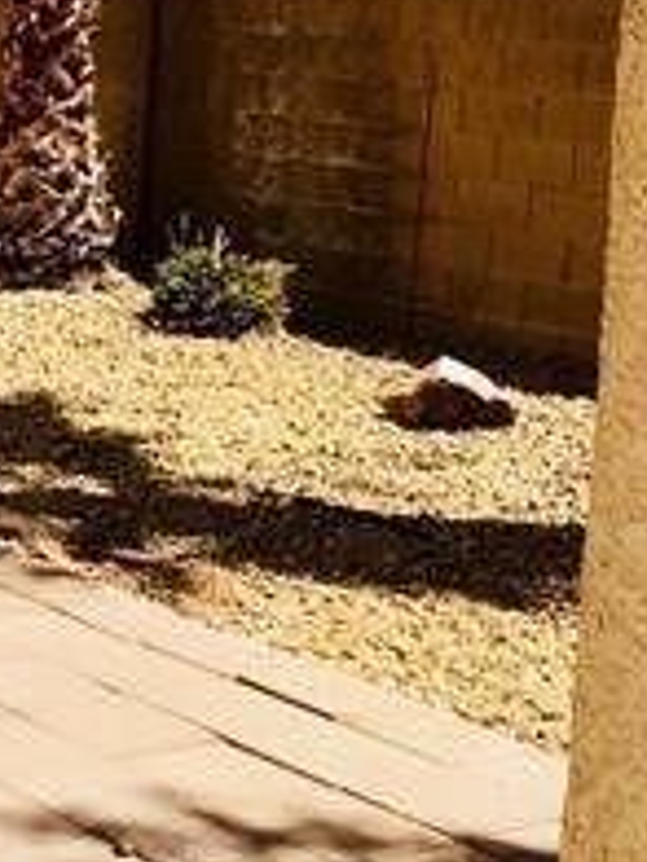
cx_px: -246
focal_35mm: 89
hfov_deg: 15.6
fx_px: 2218
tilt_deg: -7.4
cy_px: 198
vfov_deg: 21.8
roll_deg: -1.9
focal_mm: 4.15
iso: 32
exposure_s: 1/3165
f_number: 2.2
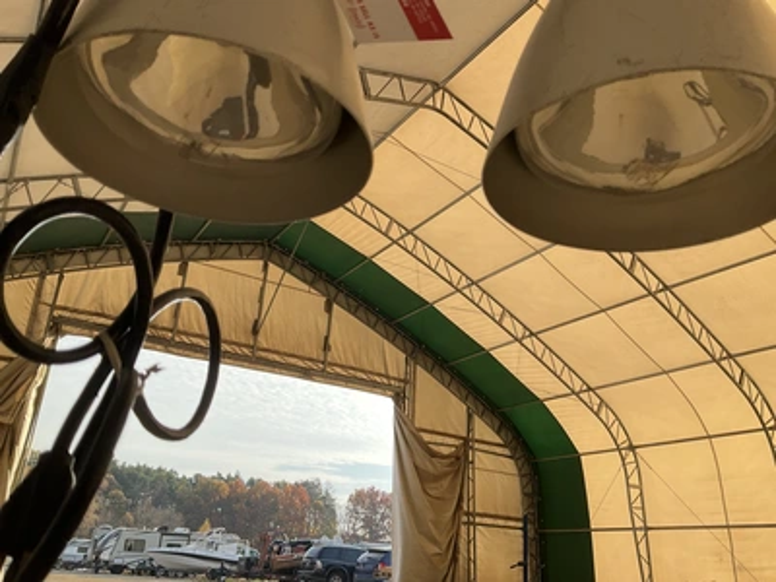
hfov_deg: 61.7
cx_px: 388
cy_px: 291
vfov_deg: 48.2
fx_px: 650
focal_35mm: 29
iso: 25
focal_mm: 3
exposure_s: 1/478
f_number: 1.8
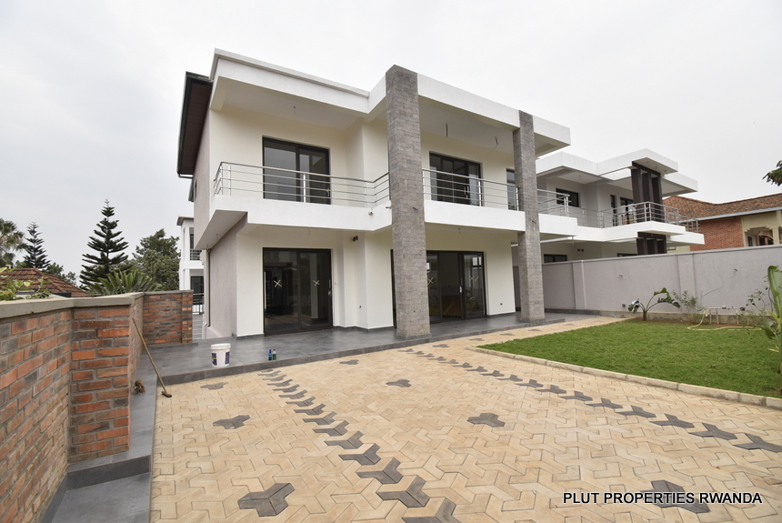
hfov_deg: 100.3
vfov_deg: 77.4
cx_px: 391
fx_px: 326
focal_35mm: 15
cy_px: 262
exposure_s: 1/640
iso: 320
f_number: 8
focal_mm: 10
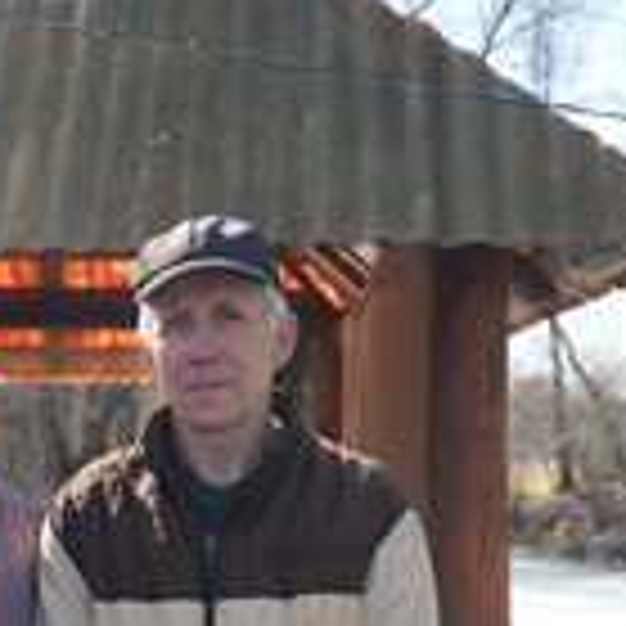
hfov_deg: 19.3
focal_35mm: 88
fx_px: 1800
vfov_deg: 19.4
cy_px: 561
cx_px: 45
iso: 1250
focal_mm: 36
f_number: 5
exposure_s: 1/100
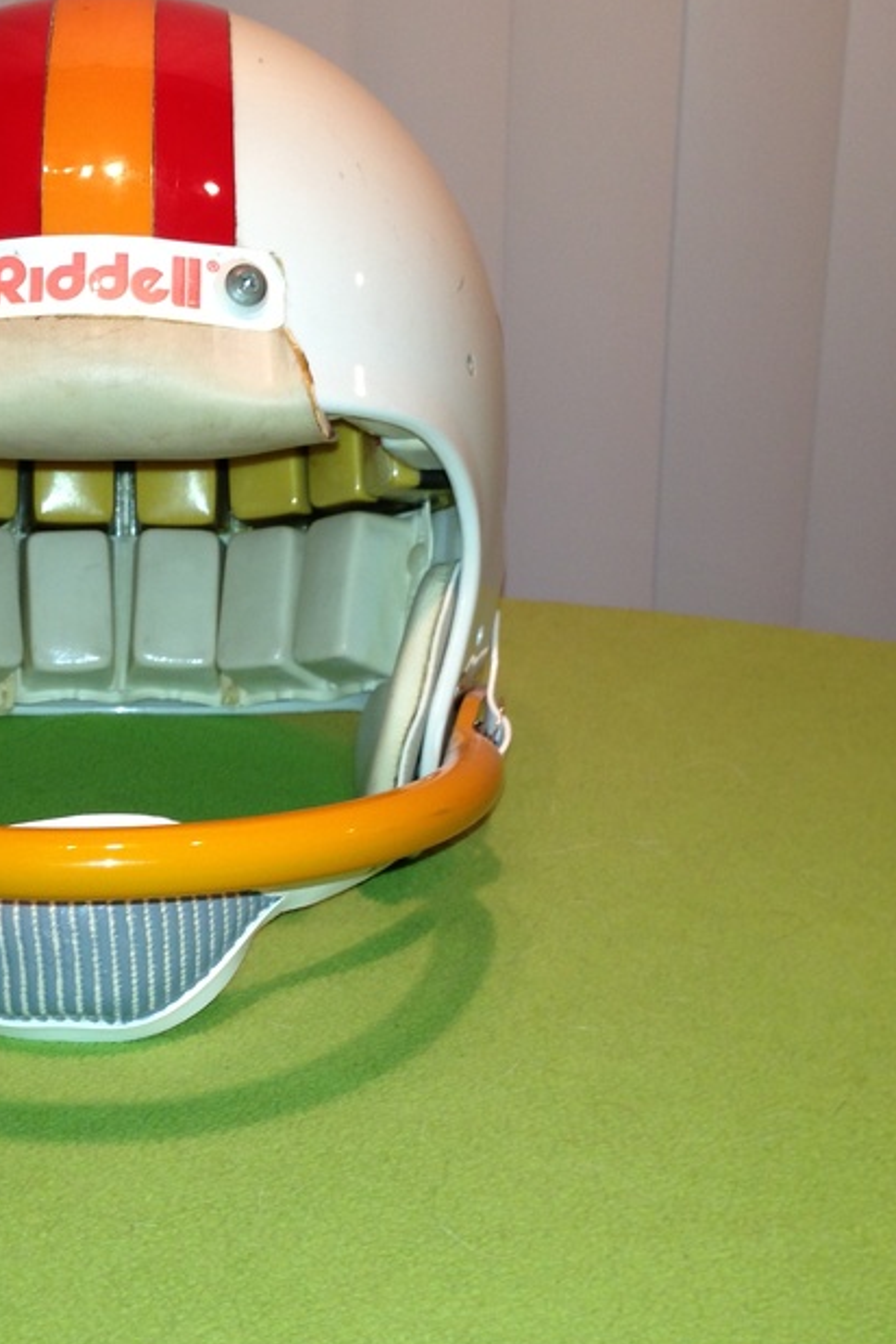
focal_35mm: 56
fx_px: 2091
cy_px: 629
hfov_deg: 23.9
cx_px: 220
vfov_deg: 35.6
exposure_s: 1/23
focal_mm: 4.13
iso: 50
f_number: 2.4
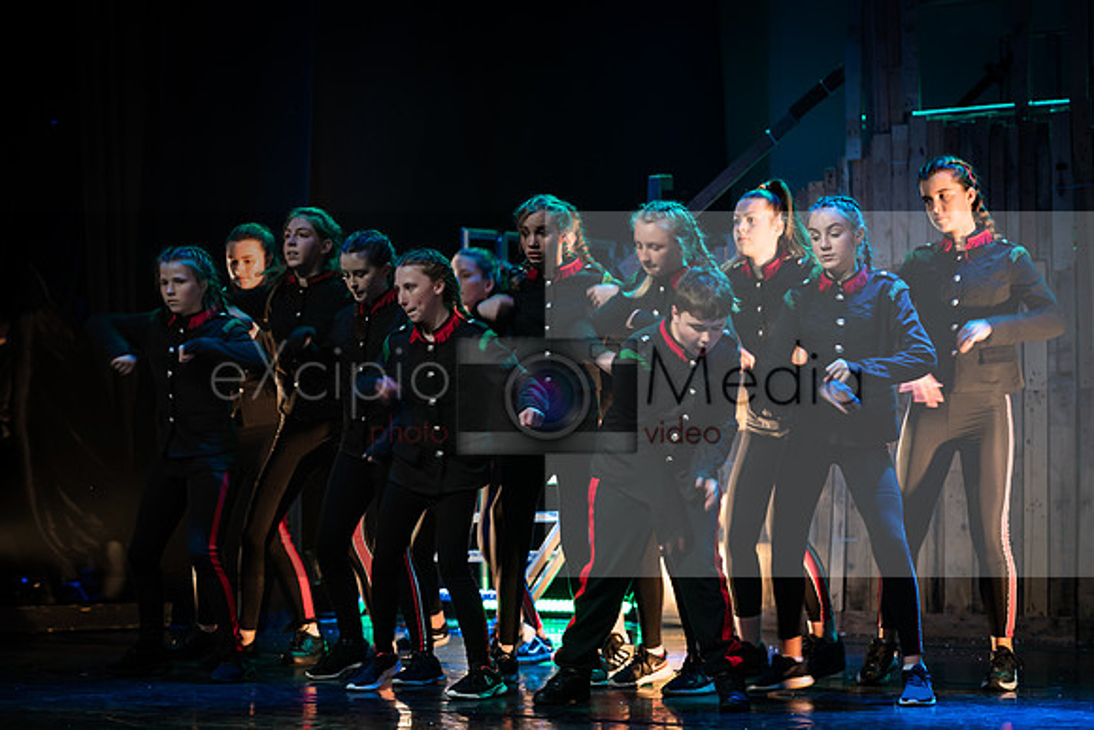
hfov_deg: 21.5
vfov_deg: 14.4
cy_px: 345
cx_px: 532
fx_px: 2883
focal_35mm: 95
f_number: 3.5
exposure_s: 1/50
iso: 1600
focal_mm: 90
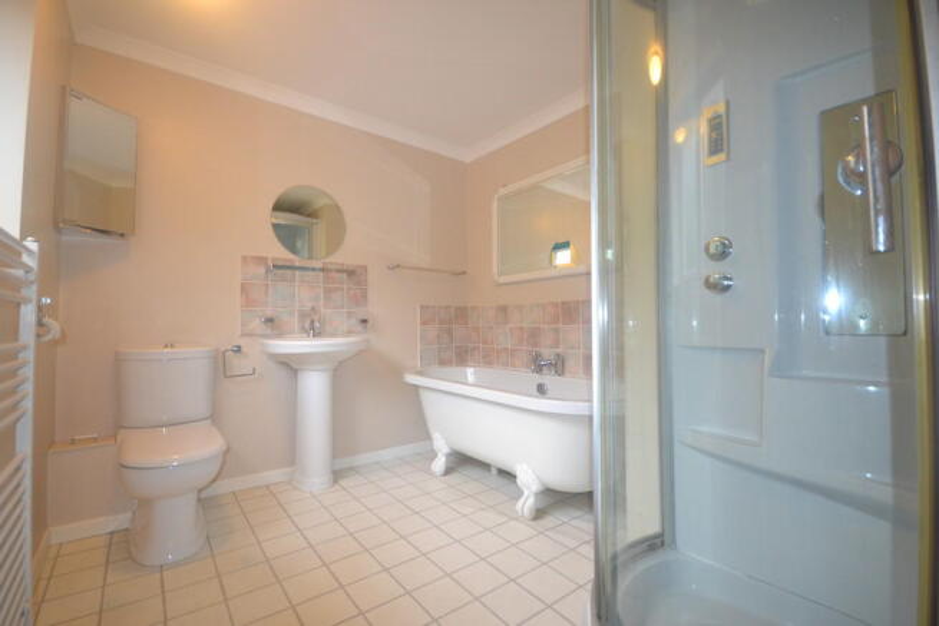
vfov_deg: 77.4
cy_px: 313
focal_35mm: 15
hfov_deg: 100.4
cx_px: 470
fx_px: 391
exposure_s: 1/60
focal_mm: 10
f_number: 4
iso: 1250
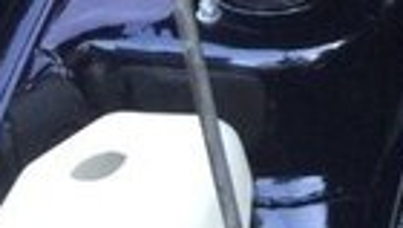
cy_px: 19
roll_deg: -2.5
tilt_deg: -40.5
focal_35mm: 149
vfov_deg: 8.1
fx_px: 1593
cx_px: 910
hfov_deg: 12.1
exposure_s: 1/33
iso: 200
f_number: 2.2
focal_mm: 4.15
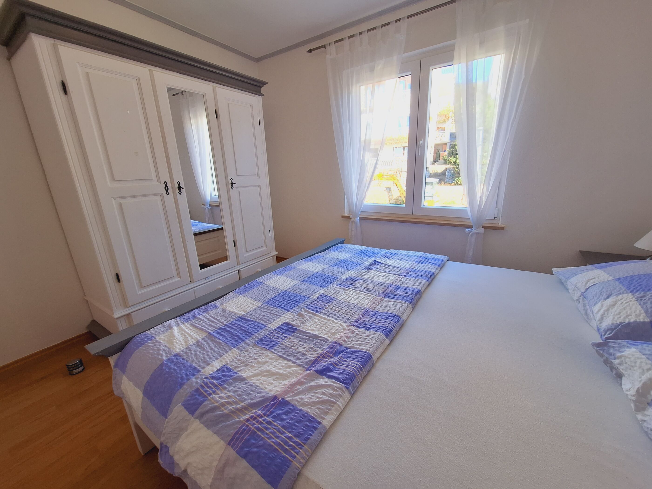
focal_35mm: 13
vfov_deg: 89.9
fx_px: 245
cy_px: 244
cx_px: 326
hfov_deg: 106.2
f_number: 2.2
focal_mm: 1.74
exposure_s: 1/100
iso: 40
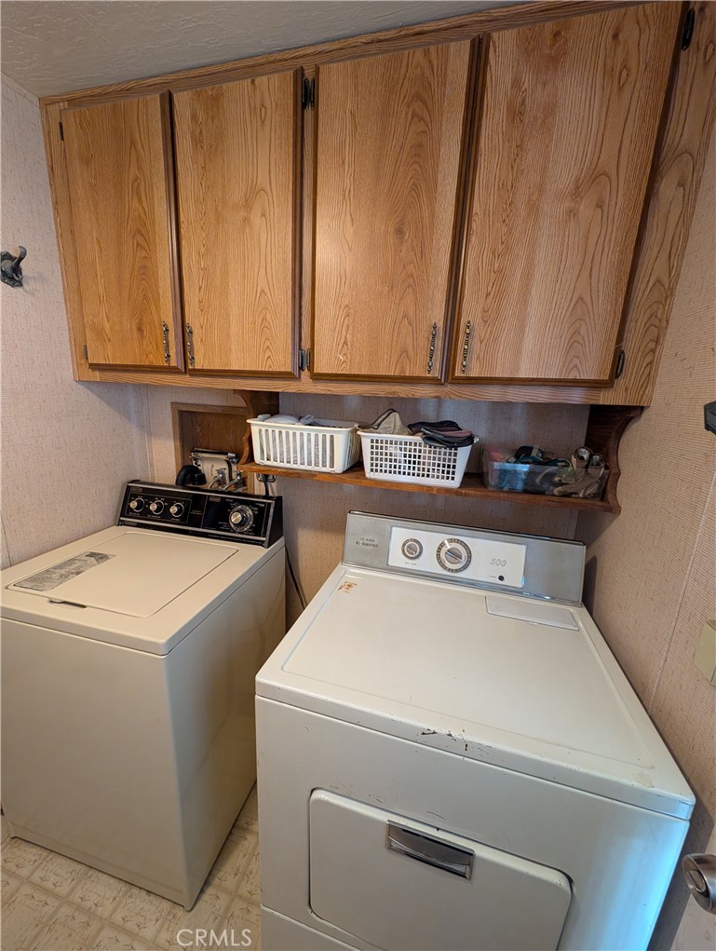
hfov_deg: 94.7
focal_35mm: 12
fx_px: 330
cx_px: 358
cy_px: 476
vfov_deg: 110.4
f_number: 1.95
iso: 379
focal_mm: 2.23
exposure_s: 1/24
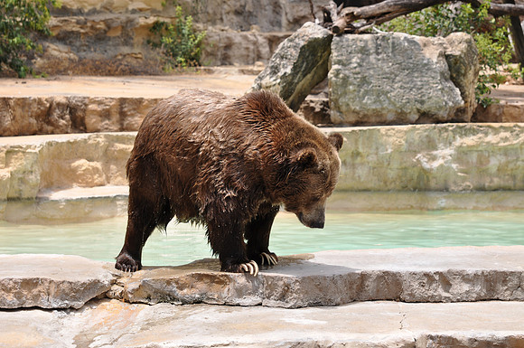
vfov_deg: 13.0
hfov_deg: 19.5
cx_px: 262
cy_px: 174
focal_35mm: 105
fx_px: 1526
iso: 200
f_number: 6.3
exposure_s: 1/640
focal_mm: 70
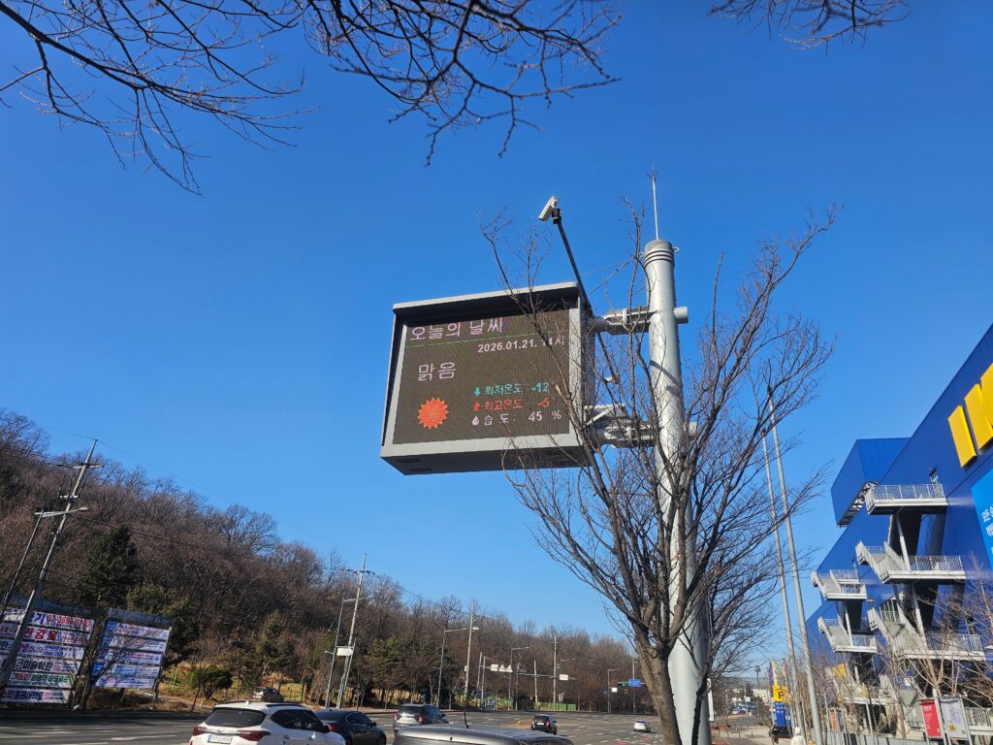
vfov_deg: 58.9
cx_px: 496
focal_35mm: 23
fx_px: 660
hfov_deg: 73.9
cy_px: 372
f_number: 1.7
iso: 12
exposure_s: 1/784
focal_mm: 6.3
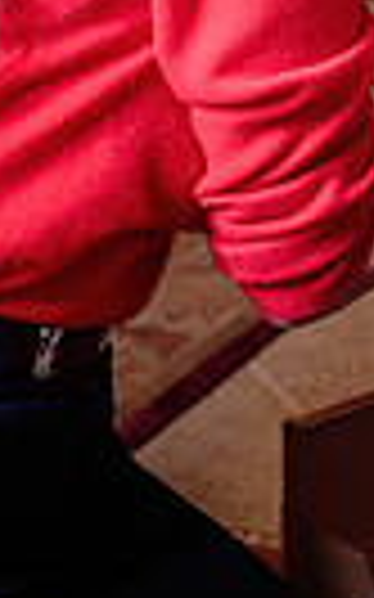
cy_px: 92
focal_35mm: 113
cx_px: 577
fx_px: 1845
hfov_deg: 11.1
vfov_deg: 18.2
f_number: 4
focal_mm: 25.5
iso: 500
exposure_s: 1/50
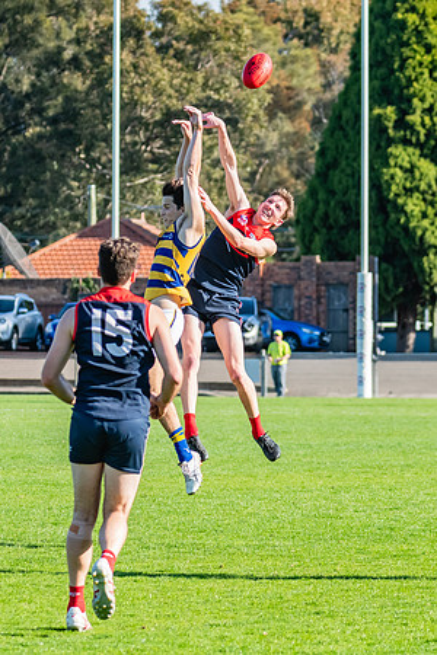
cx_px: 214
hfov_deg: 4.5
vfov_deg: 6.7
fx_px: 5608
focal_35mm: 308
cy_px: 271
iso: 800
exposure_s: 1/1600
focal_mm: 170
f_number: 6.3
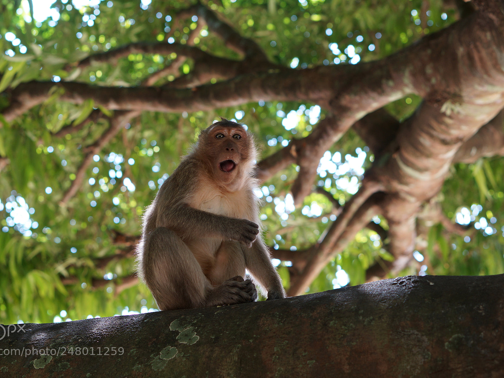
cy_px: 189
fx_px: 1194
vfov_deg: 18.0
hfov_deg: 23.8
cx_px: 223
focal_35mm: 82
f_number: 4
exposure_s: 1/80
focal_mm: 50
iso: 200
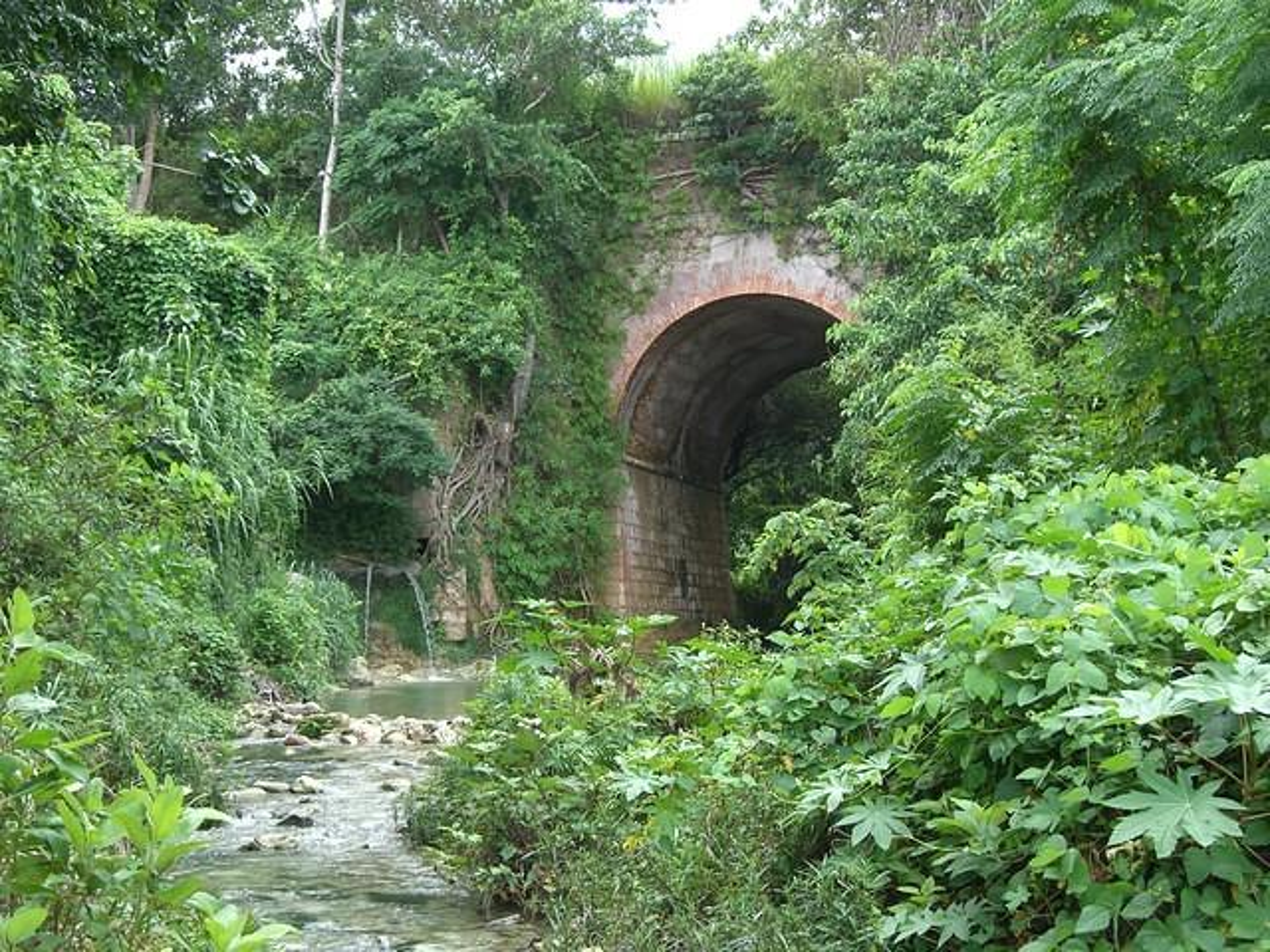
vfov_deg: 25.7
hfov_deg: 33.8
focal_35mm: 57
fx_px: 2091
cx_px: 635
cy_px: 476
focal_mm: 11.8
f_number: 3.6
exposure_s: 1/125
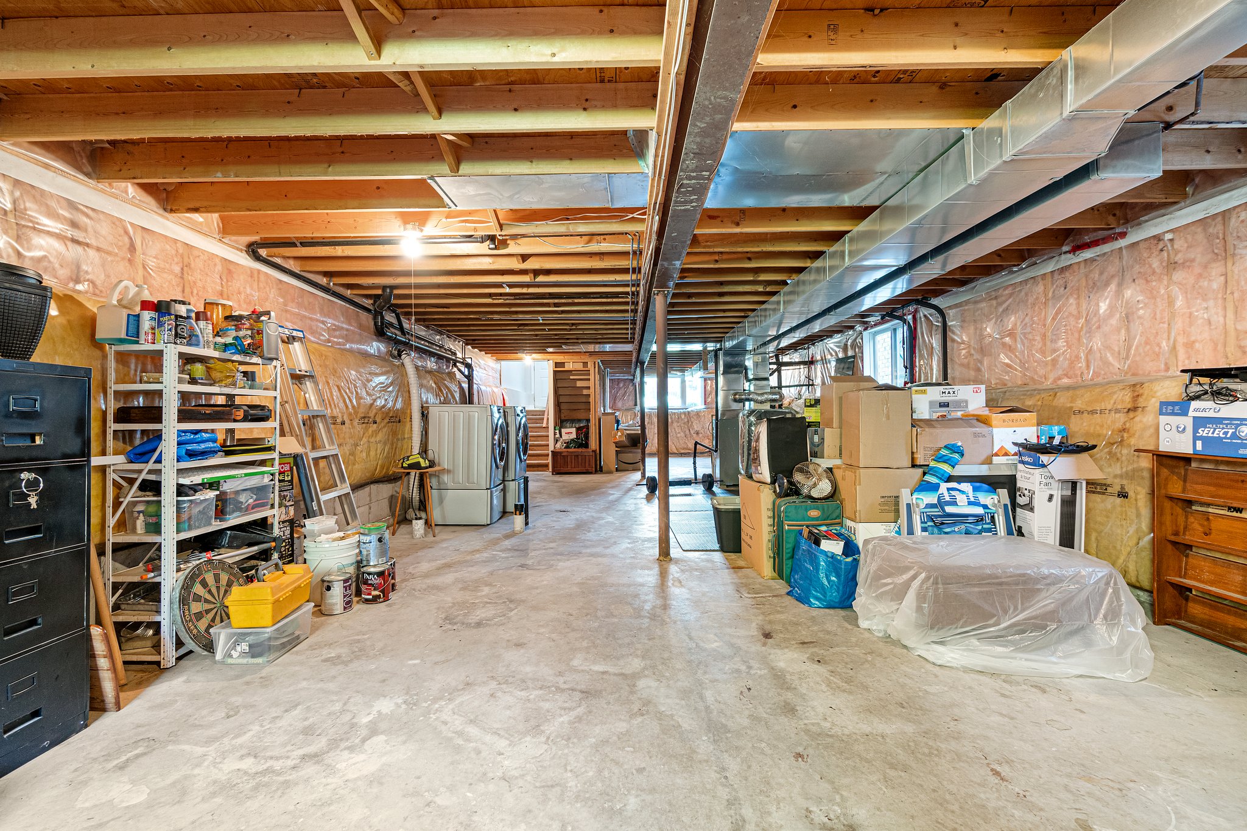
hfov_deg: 100.4
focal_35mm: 15
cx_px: 624
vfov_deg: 77.3
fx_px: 520
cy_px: 416
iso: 640
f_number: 6.3
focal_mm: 10
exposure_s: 2
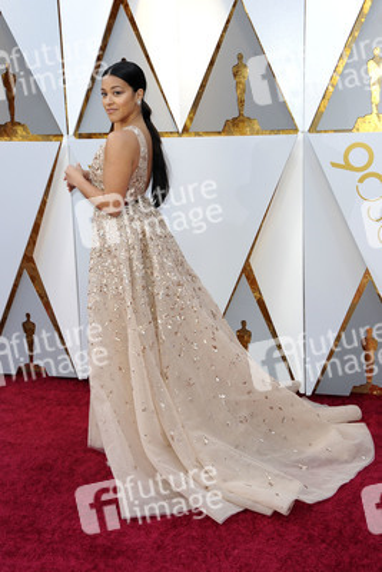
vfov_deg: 41.1
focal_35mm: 48
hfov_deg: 28.1
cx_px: 191
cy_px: 286
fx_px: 763
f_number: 8
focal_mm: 48
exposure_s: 1/250
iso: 1000
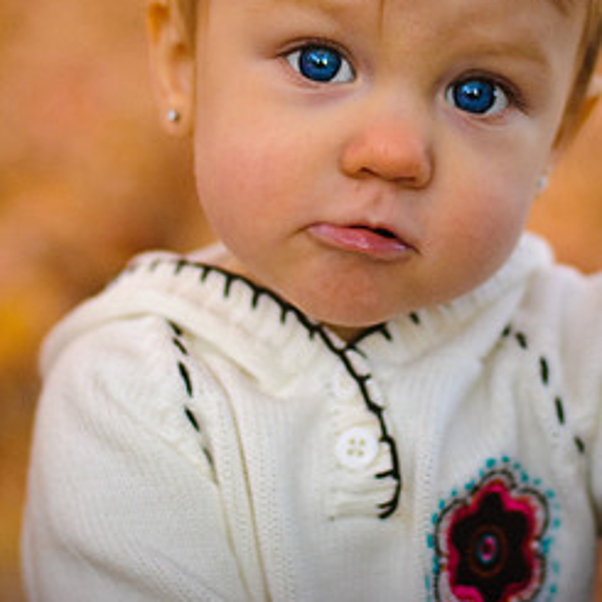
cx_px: 418
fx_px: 2971
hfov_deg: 11.6
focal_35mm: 151
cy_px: 145
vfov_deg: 11.5
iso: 250
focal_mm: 50
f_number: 2.5
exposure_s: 1/250
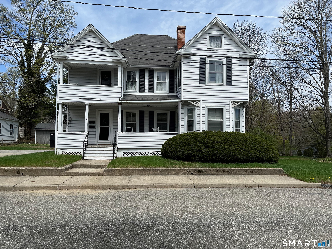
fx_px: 249
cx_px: 166
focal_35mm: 26
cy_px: 124
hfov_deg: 67.3
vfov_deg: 53.1
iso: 50
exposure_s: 1/3413
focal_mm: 5.1
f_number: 1.6
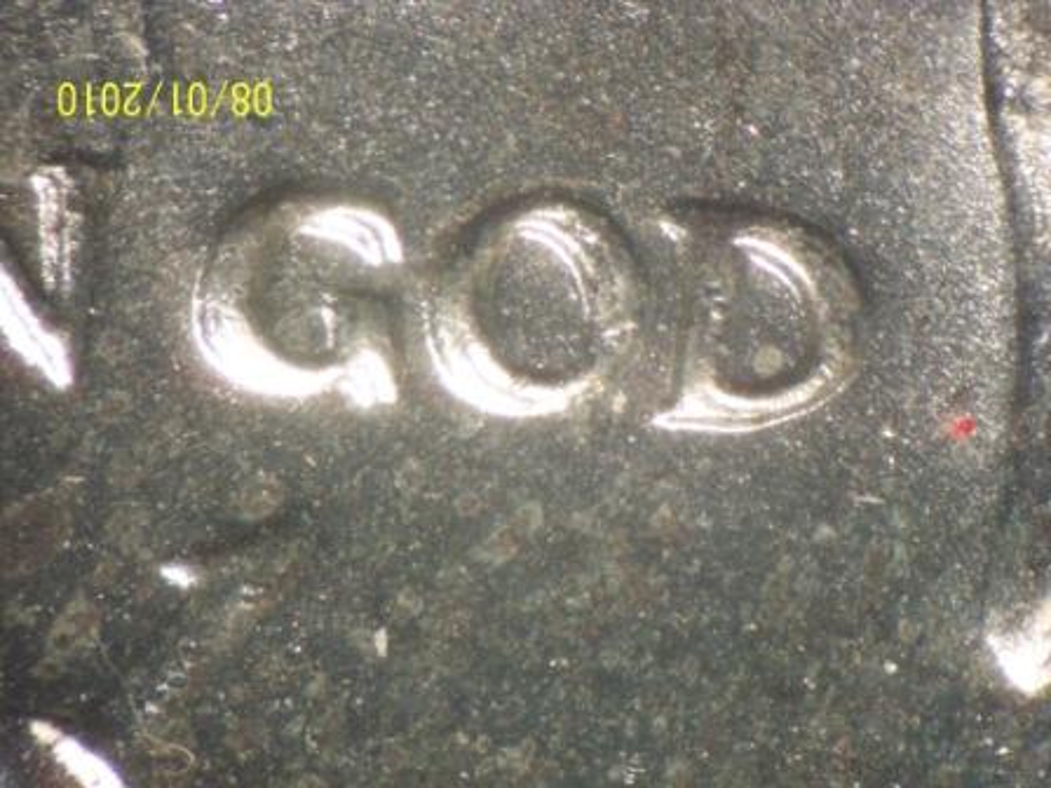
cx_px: 526
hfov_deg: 13.7
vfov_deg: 10.3
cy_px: 394
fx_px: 4372
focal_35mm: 144
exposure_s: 1/30
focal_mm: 22.4
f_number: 4.9
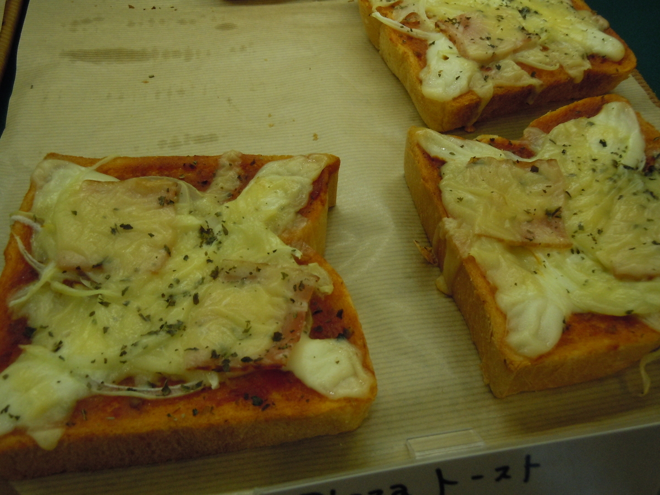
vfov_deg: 42.9
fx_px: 629
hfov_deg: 55.4
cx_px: 330
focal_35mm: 33
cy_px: 248
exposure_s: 1/125
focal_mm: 5.9
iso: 400
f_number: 4
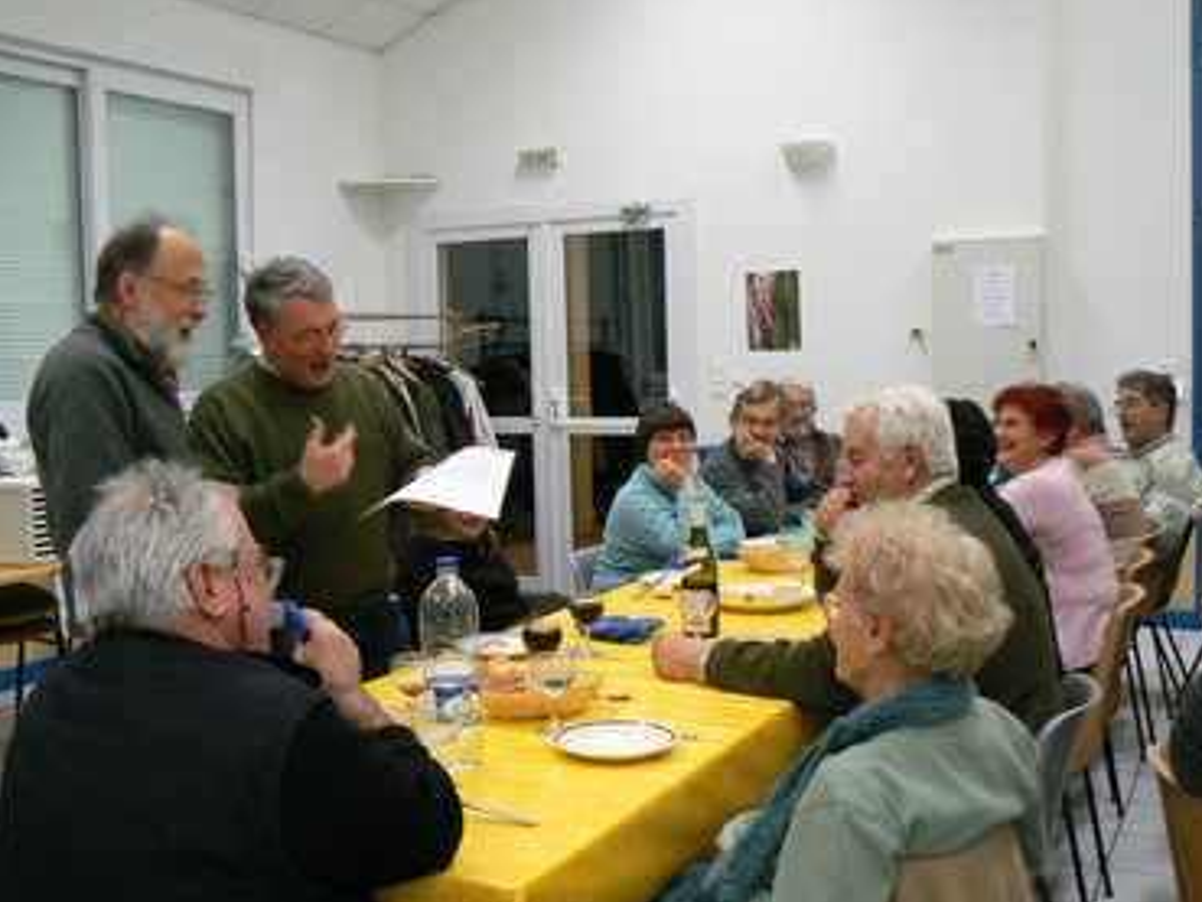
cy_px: 479
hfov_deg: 47.8
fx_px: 1355
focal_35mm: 39
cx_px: 593
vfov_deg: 36.8
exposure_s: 1/25
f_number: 2.8
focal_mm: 6
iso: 200
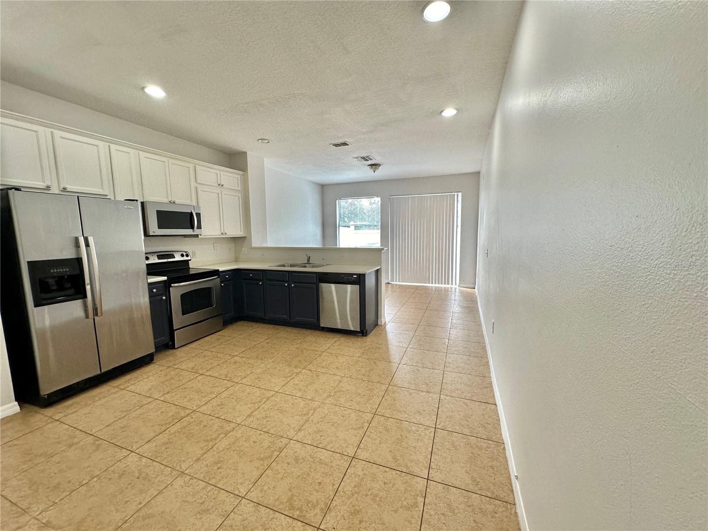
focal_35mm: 14
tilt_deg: -6.0
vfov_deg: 85.7
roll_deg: +0.0
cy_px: 266
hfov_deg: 102.1
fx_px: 286
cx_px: 354
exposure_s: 1/120
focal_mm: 2.22
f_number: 2.2
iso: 160
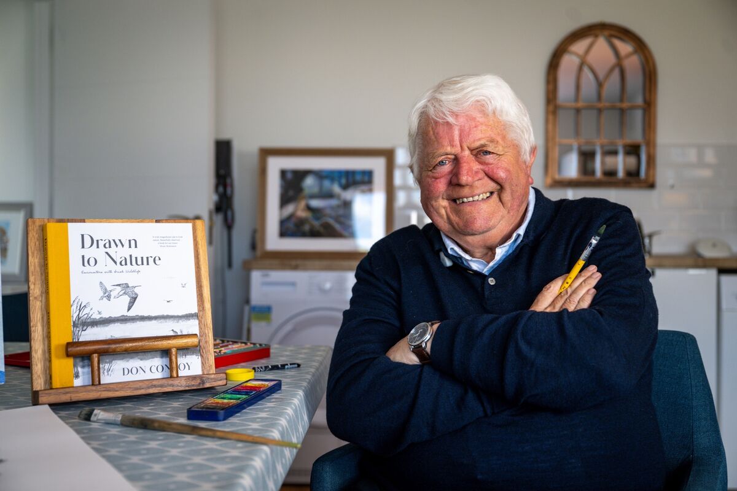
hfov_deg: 50.7
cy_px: 246
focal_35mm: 38
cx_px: 368
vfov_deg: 35.1
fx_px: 778
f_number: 3.2
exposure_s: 1/125
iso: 400
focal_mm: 38
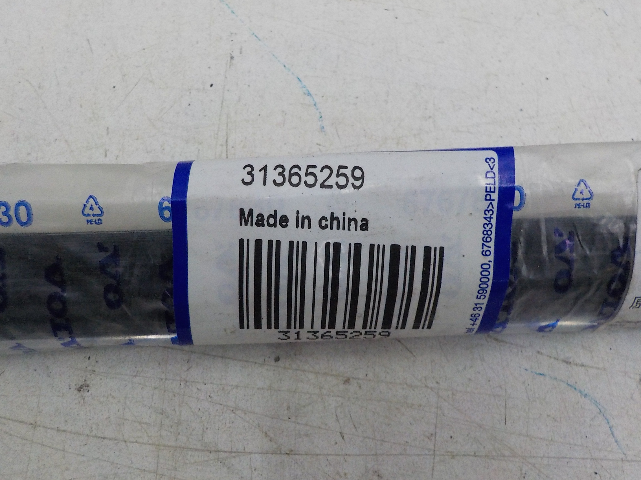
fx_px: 556
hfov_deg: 60.0
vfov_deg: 46.8
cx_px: 320
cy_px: 240
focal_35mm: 30
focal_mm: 4.1
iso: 450
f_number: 3.3
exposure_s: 1/250
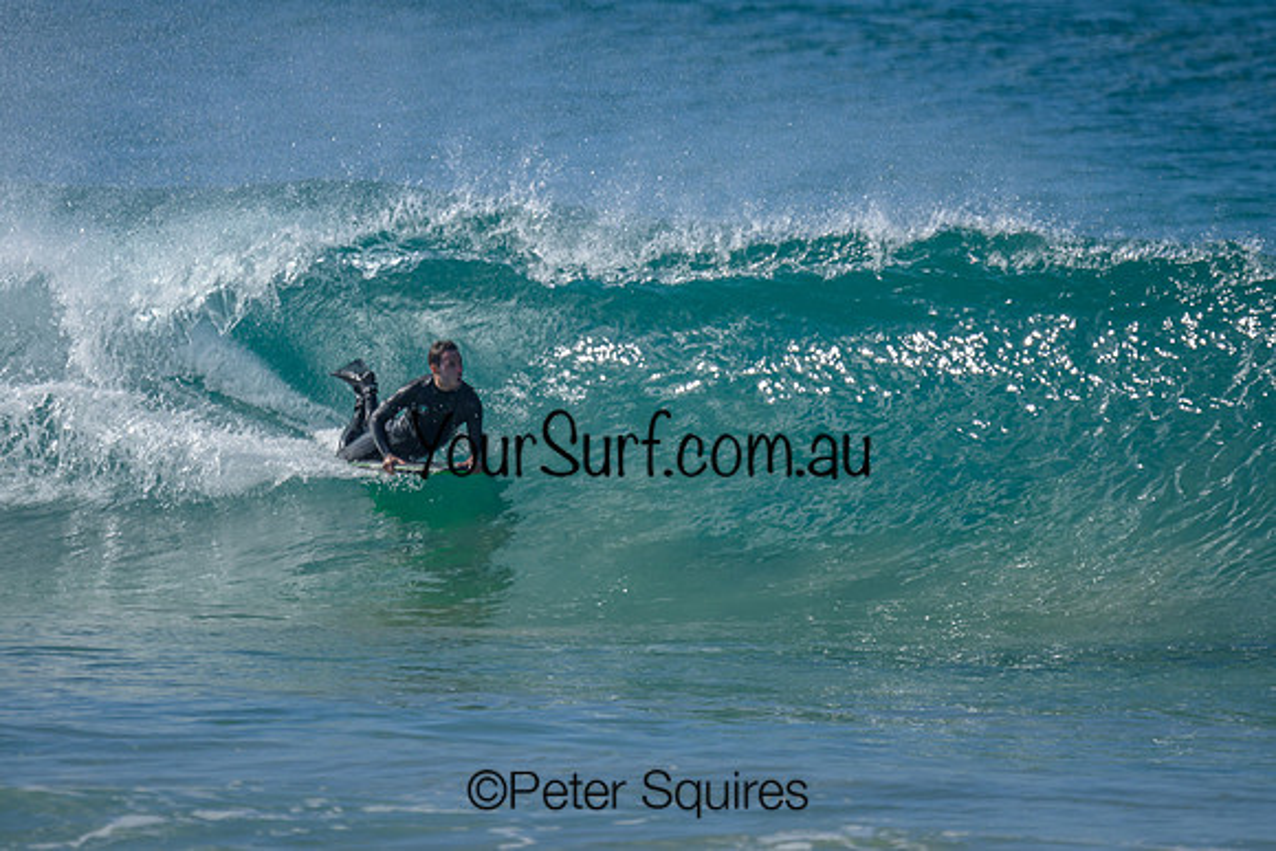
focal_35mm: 1099
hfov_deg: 1.9
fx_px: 38949
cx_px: 543
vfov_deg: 1.3
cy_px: 383
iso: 280
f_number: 6.3
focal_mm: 800
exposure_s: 1/2000
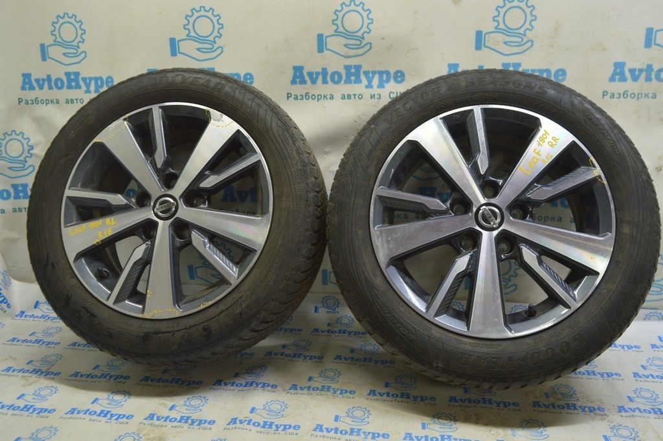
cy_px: 220
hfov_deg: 59.5
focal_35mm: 32
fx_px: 580
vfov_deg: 41.6
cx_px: 332
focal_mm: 21
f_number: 5.6
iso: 400
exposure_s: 1/20
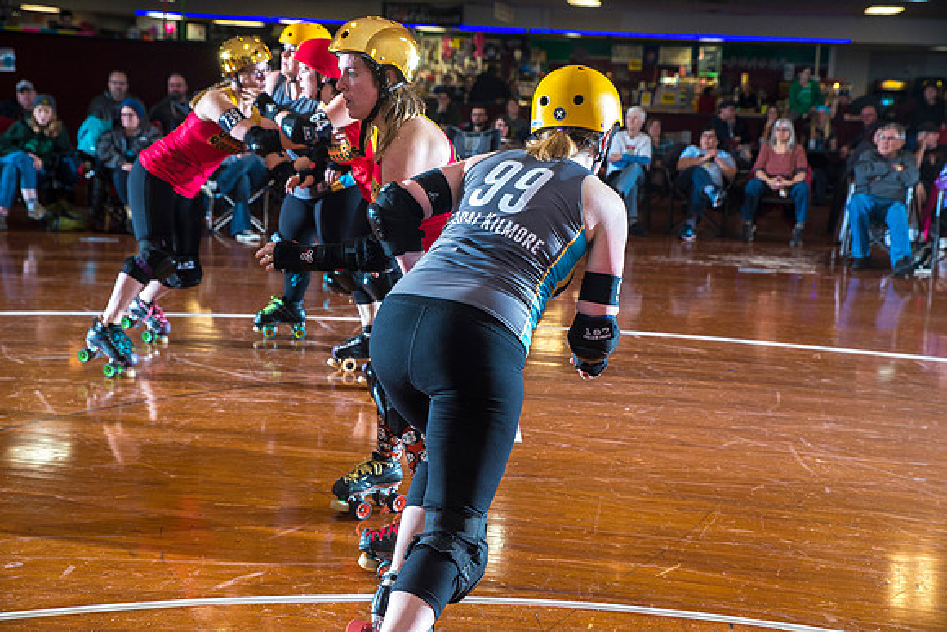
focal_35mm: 52
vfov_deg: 26.0
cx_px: 474
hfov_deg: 38.2
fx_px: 1368
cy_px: 316
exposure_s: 1/160
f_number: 5.6
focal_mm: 52
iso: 800
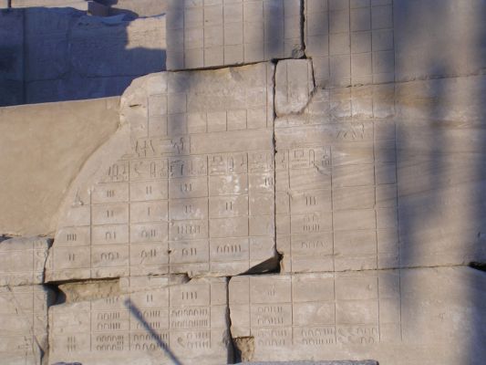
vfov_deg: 12.9
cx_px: 243
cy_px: 182
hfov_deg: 17.1
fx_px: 1615
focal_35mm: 115
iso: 50
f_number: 4.9
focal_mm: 17.4
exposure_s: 1/176
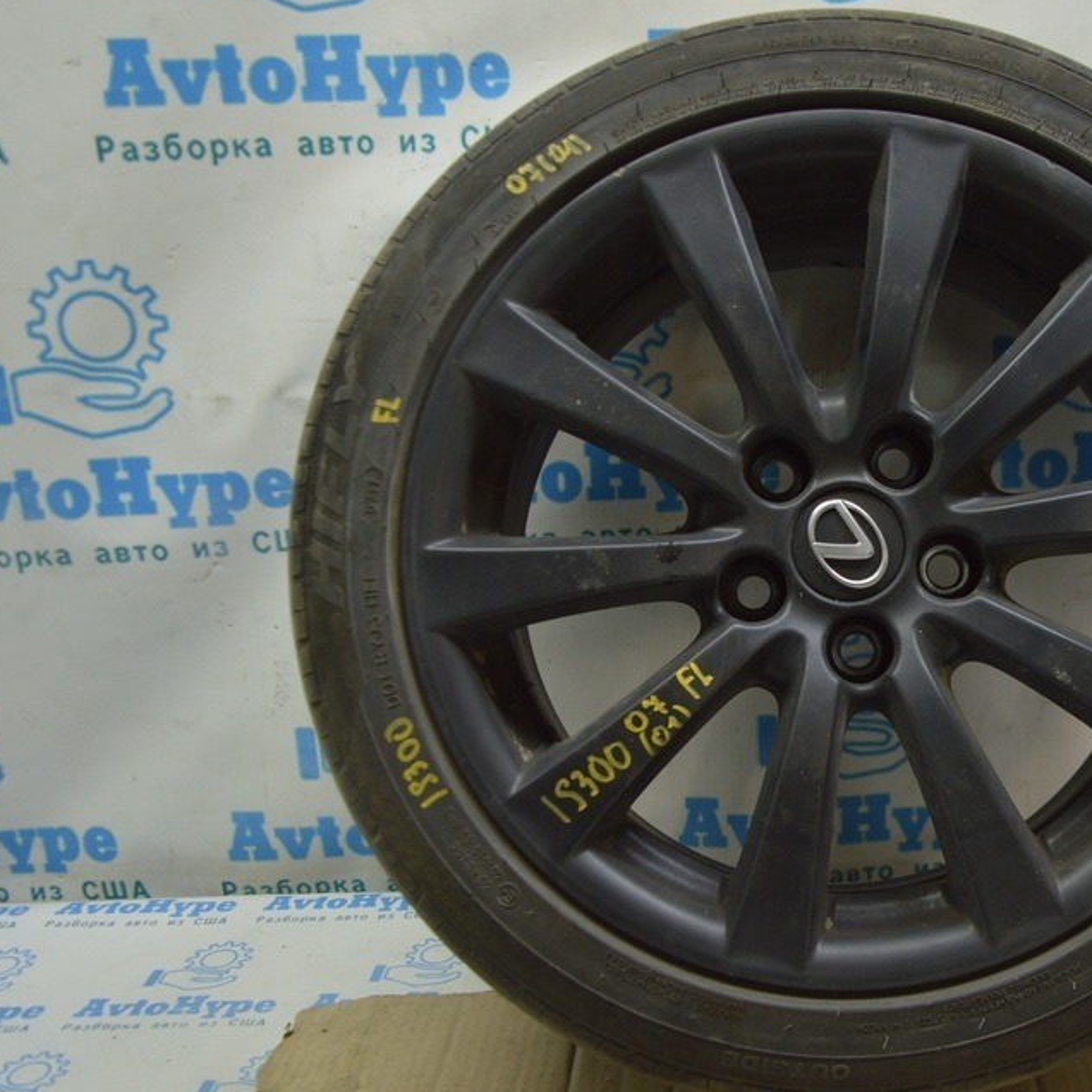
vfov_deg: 40.9
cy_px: 566
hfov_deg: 39.7
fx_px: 1463
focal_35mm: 41
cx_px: 826
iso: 400
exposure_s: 1/60
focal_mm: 20
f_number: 3.8
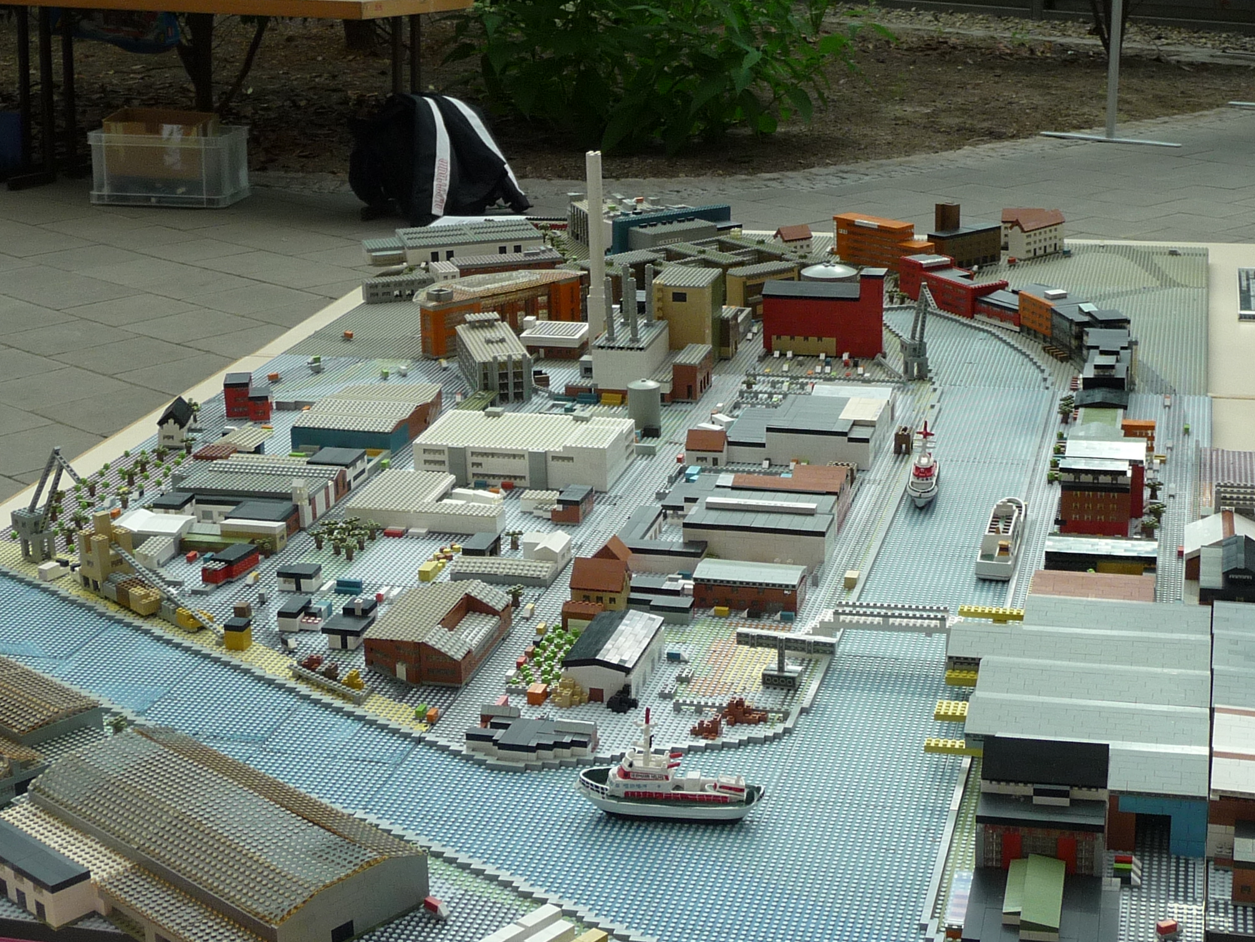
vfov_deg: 25.2
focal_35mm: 58
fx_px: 2103
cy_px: 467
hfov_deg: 33.2
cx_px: 637
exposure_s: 1/125
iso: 100
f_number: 3.6
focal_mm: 5.6
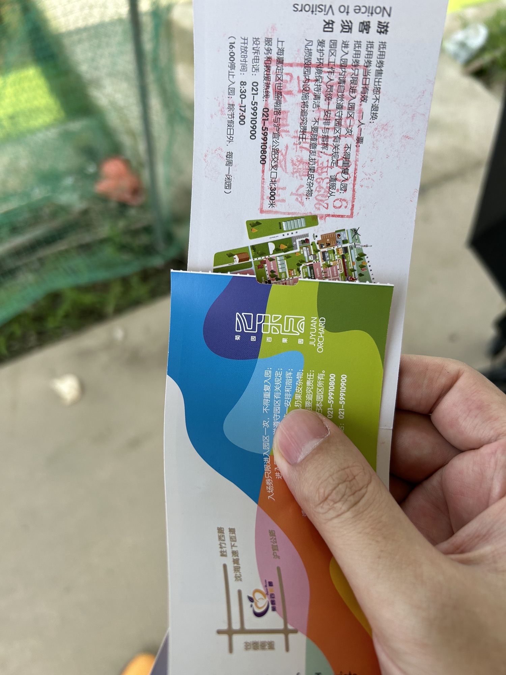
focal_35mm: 26
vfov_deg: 67.3
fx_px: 507
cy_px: 338
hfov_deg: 53.1
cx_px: 253
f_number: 1.5
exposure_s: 1/1531
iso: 50
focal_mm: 5.7
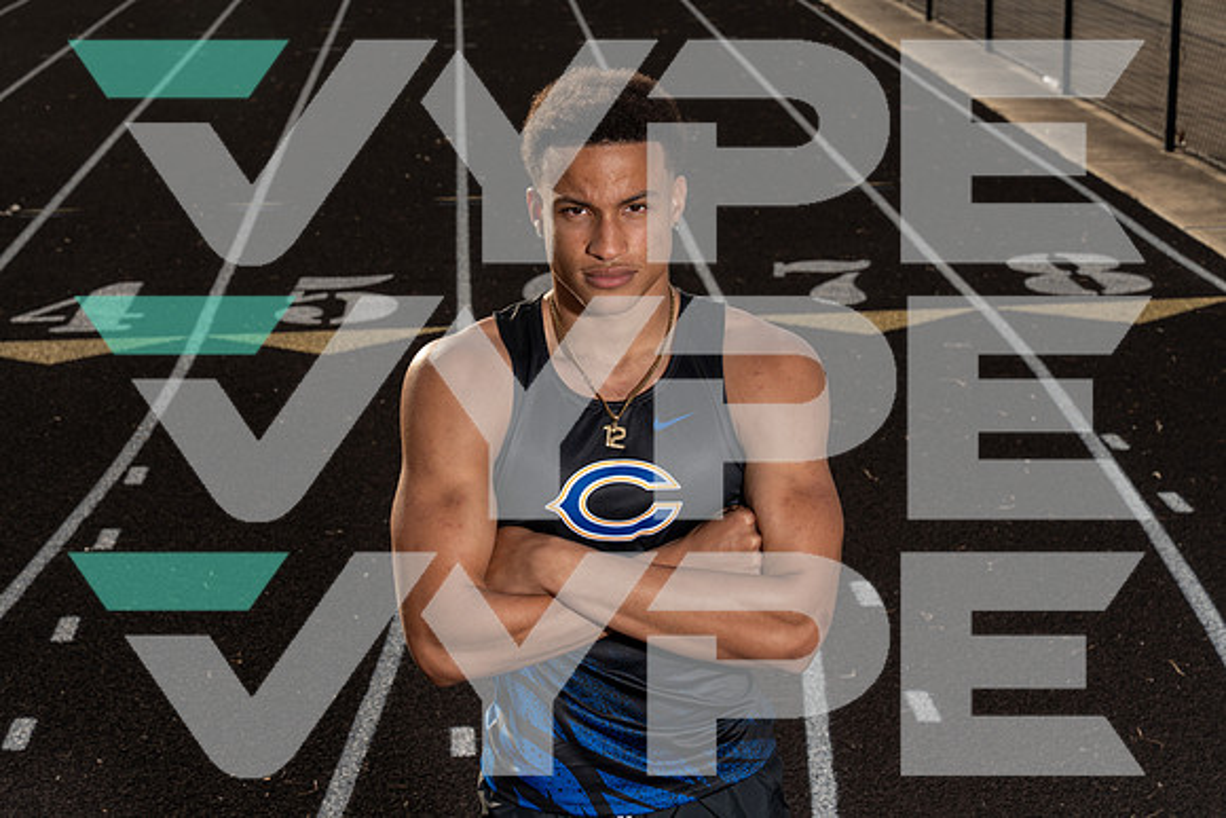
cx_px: 613
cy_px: 409
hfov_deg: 28.8
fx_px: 2384
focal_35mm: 70
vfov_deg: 19.5
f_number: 10
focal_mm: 70
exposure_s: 1/250
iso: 160
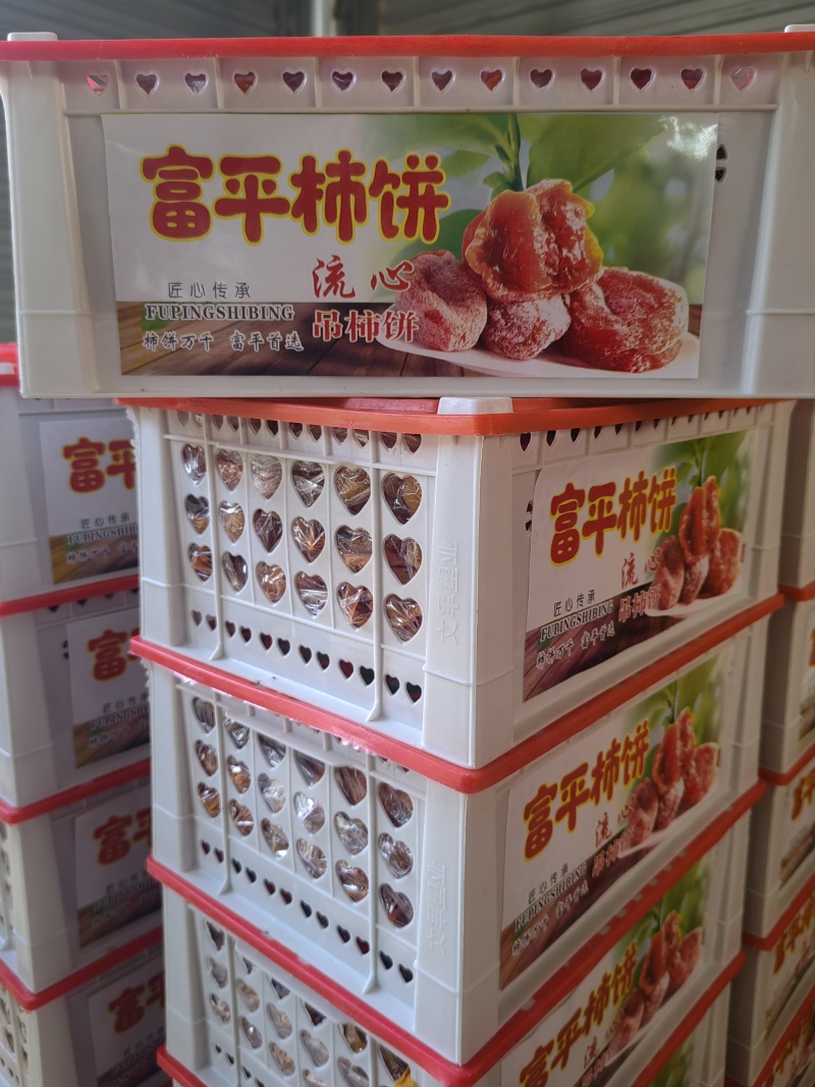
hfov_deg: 51.3
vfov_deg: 65.3
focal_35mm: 27
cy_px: 544
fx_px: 848
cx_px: 408
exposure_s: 1/50
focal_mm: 5.52
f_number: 1.9
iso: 160
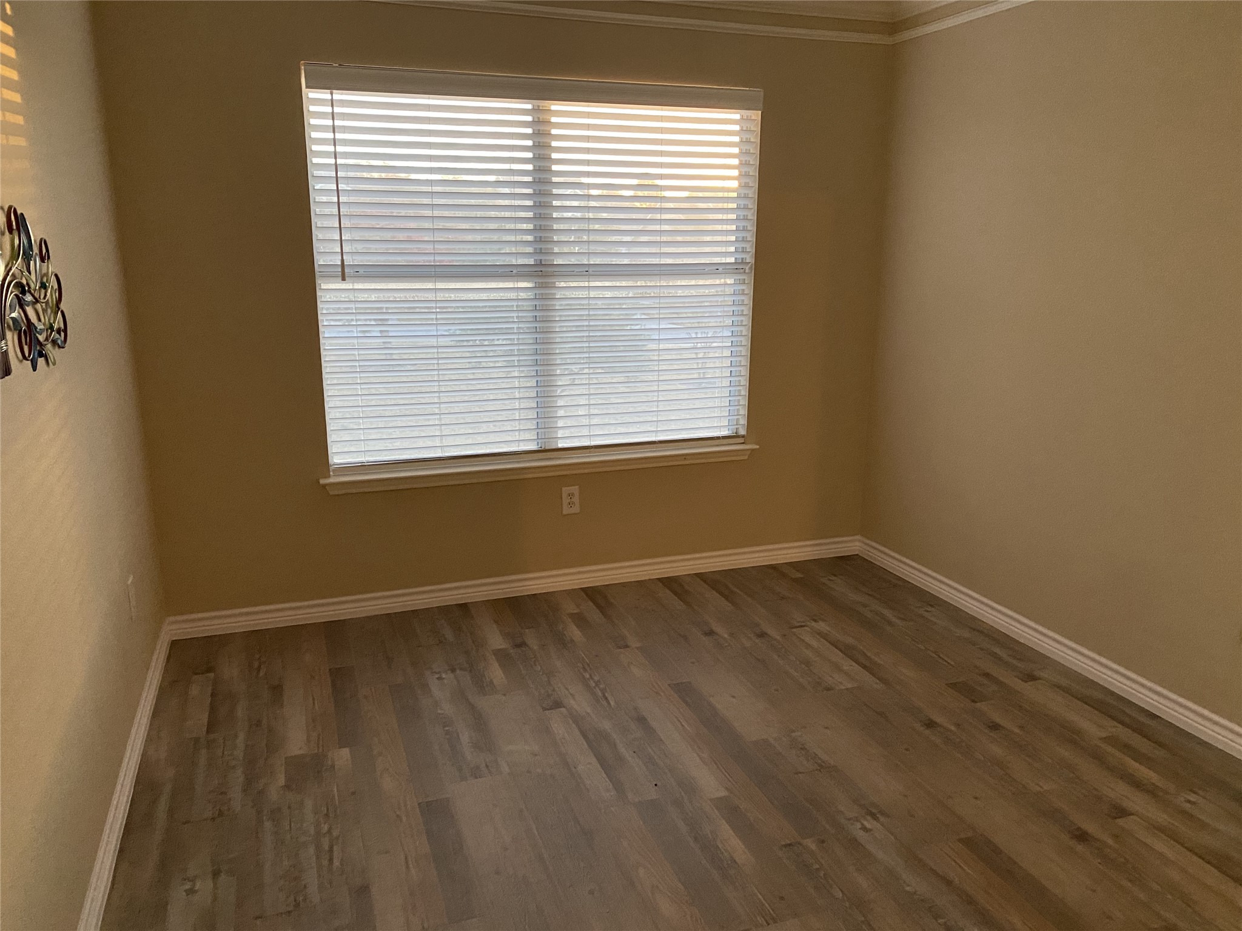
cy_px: 466
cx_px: 621
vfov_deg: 53.1
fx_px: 933
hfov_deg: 67.3
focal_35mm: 26
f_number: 1.8
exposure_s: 1/60
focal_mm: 4.25
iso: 500
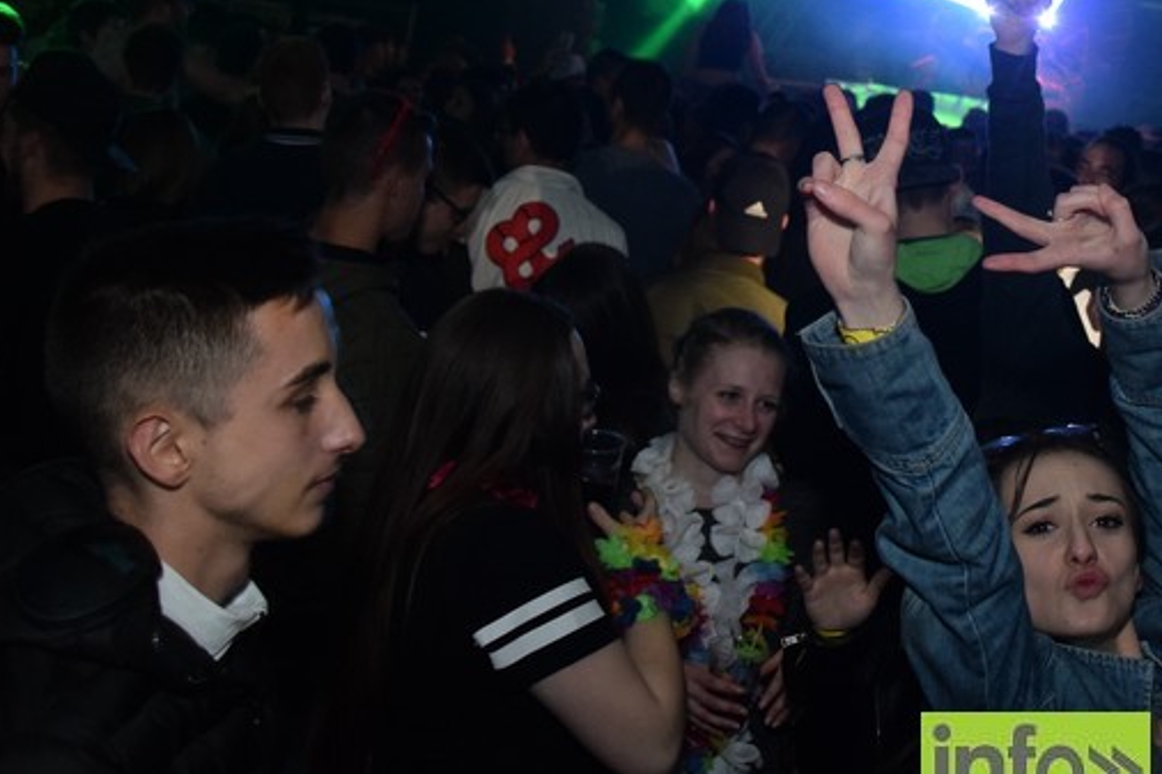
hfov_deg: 30.5
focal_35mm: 63
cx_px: 1037
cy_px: 124
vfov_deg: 21.2
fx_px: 2033
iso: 1600
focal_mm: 21
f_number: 3.5
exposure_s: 1/40
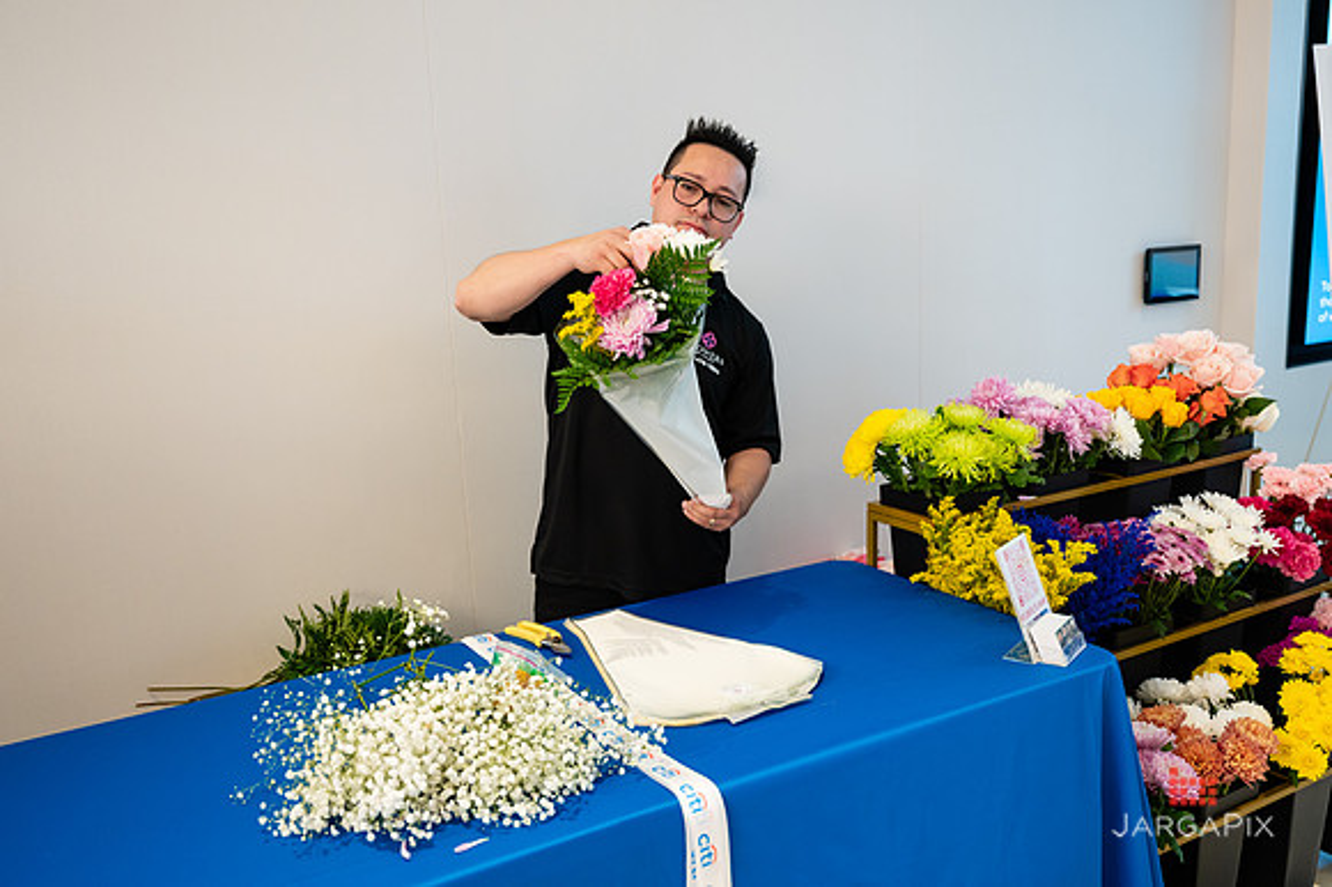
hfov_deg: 59.3
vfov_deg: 41.5
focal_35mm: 32
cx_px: 661
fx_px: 1170
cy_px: 448
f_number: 3.2
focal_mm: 29.5
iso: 1600
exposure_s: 1/200
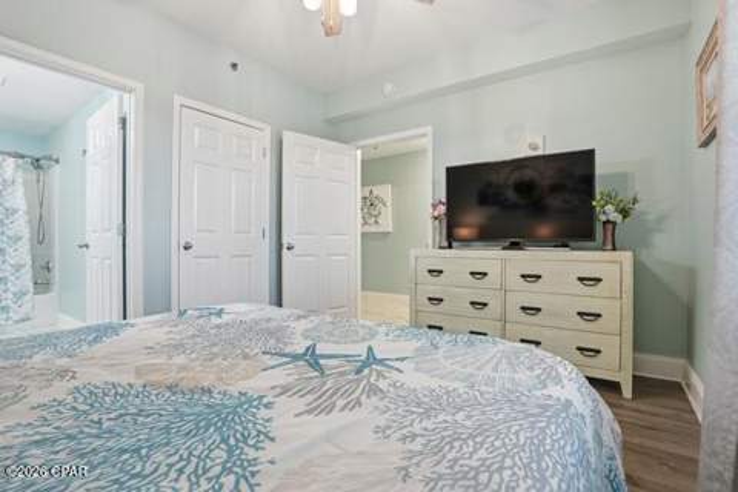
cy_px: 246
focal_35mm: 16
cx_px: 369
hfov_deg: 96.7
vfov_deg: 73.7
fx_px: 328
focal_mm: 16
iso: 320
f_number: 8
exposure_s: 1/40
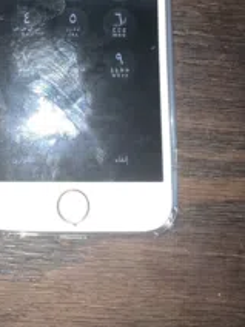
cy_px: 35
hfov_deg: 29.2
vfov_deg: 36.6
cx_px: 57
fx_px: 462
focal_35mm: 49
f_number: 1.8
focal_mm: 4.25
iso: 40
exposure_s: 1/32
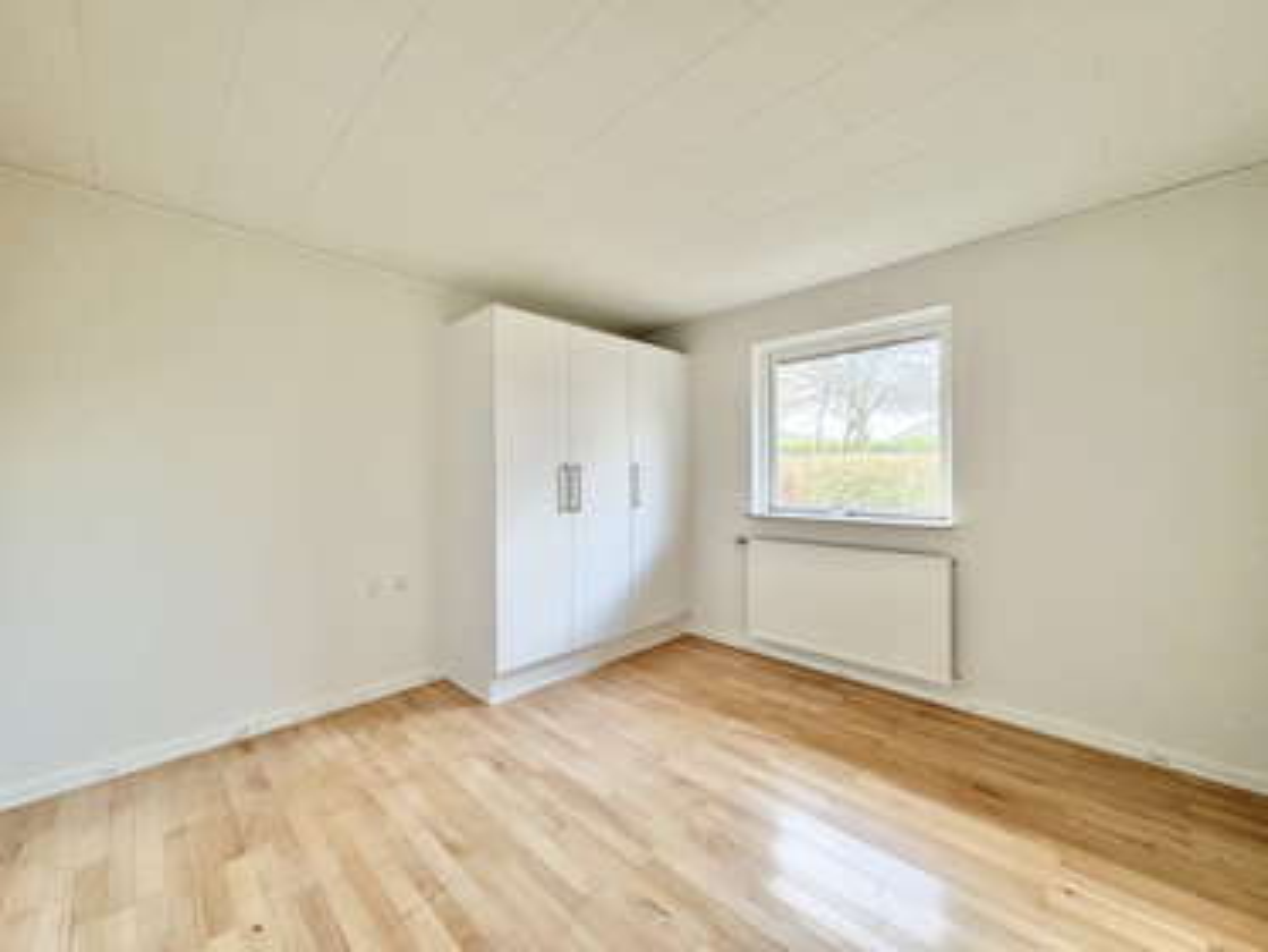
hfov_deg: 102.0
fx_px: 513
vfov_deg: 85.7
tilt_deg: -0.5
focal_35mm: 14
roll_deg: +0.4
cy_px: 476
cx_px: 634
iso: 250
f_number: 2.2
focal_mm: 2.22
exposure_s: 1/50
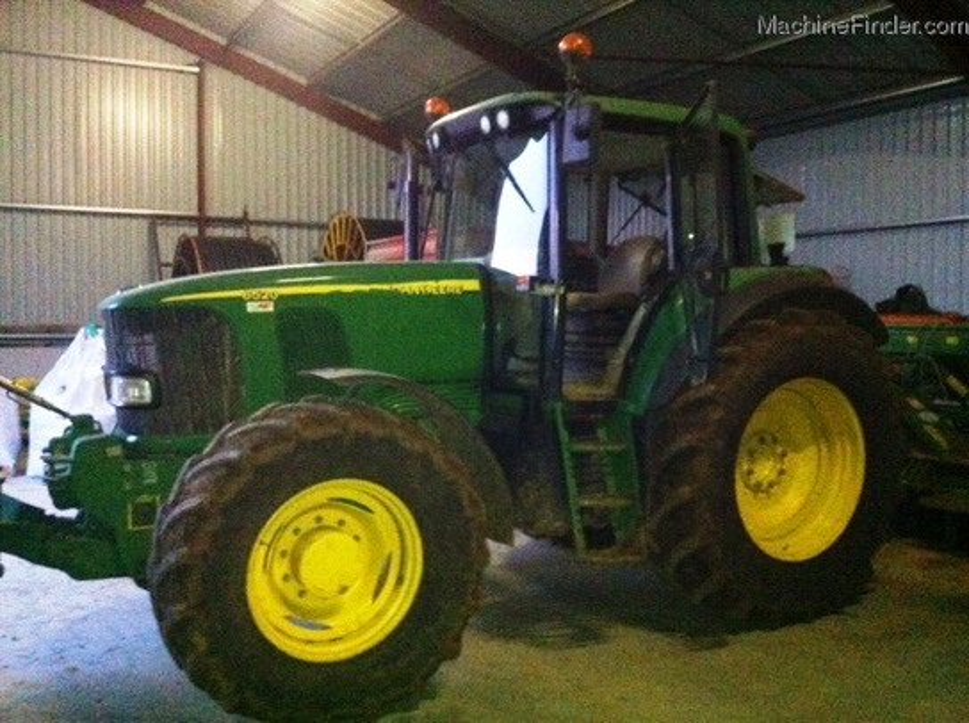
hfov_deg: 52.7
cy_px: 362
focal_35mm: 35
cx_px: 484
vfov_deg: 40.6
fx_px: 978
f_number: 2.8
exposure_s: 1/15
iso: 1000
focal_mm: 3.85
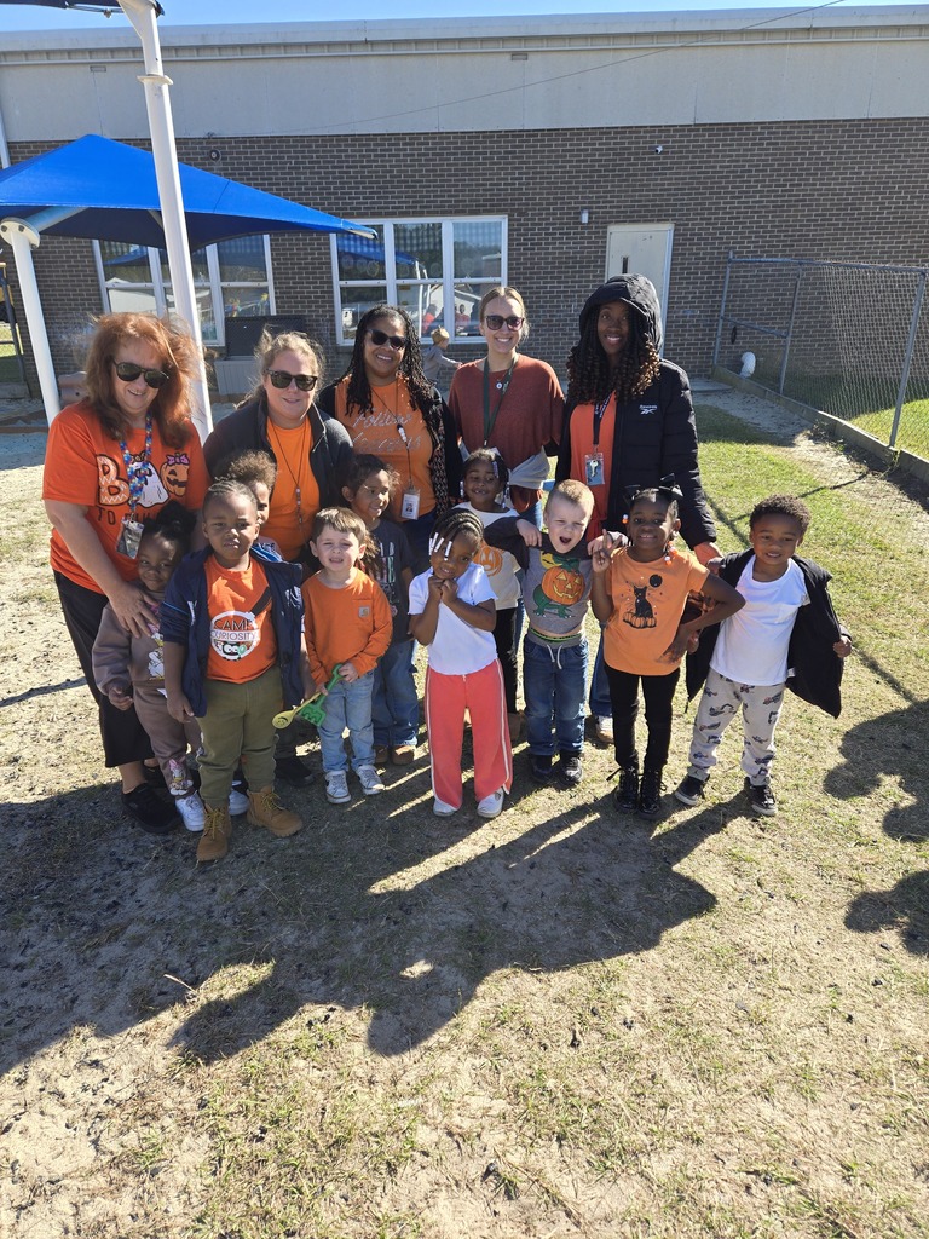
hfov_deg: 58.9
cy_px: 620
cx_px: 464
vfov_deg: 73.9
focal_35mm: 23
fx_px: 823
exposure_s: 1/596
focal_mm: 5.4
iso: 25
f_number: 1.8
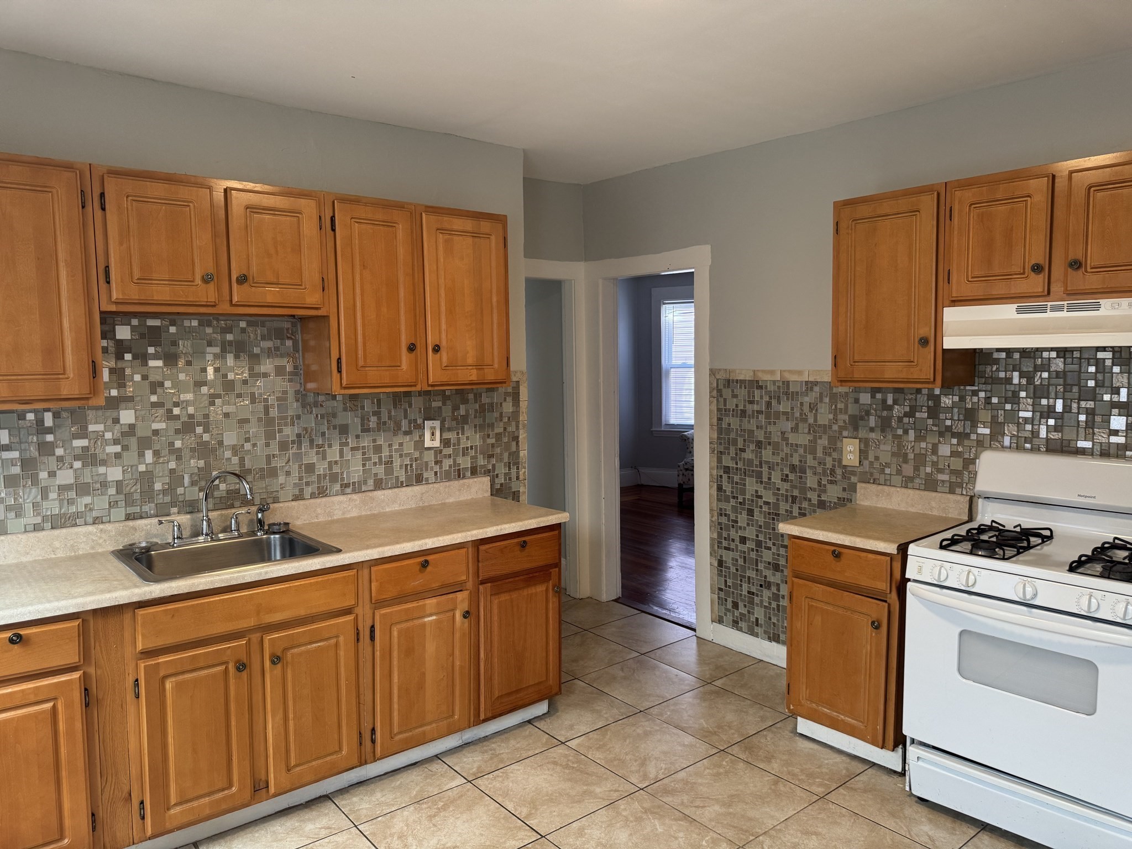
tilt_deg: -4.6
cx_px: 566
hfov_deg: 71.6
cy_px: 424
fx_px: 785
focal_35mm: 24
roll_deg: +0.7
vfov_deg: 56.8
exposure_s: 1/60
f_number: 1.78
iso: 160
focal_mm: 6.76
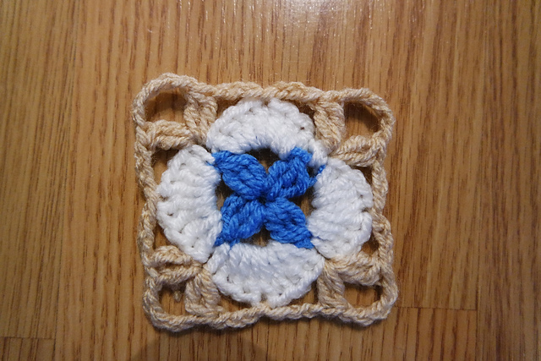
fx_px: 361
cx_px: 270
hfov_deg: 73.7
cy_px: 180
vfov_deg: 53.2
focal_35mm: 24
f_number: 3.5
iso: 1600
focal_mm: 16
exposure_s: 1/30
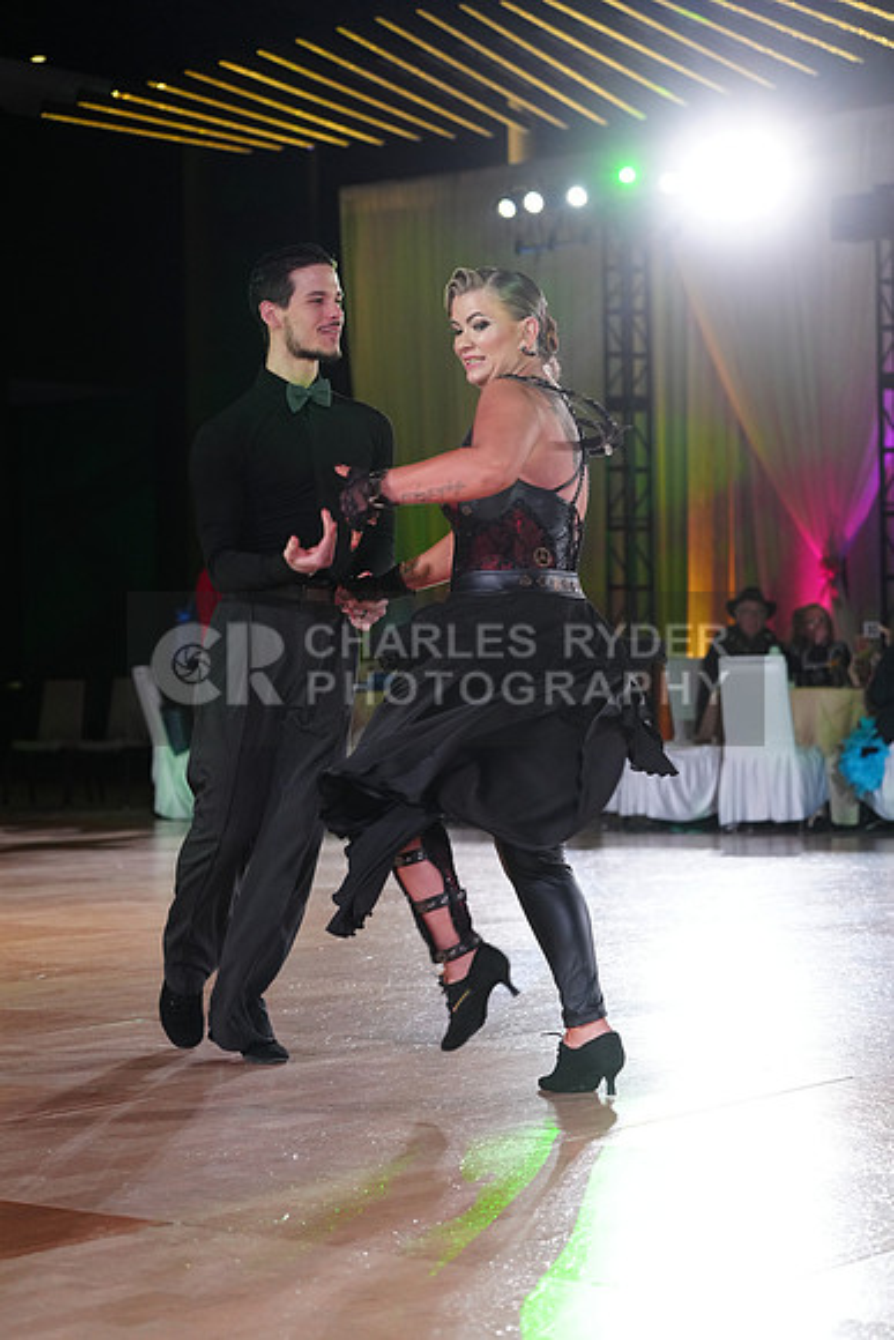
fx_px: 2866
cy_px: 670
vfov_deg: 26.3
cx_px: 447
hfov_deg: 17.7
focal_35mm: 77
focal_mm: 77
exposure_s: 1/400
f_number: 4
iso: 2500
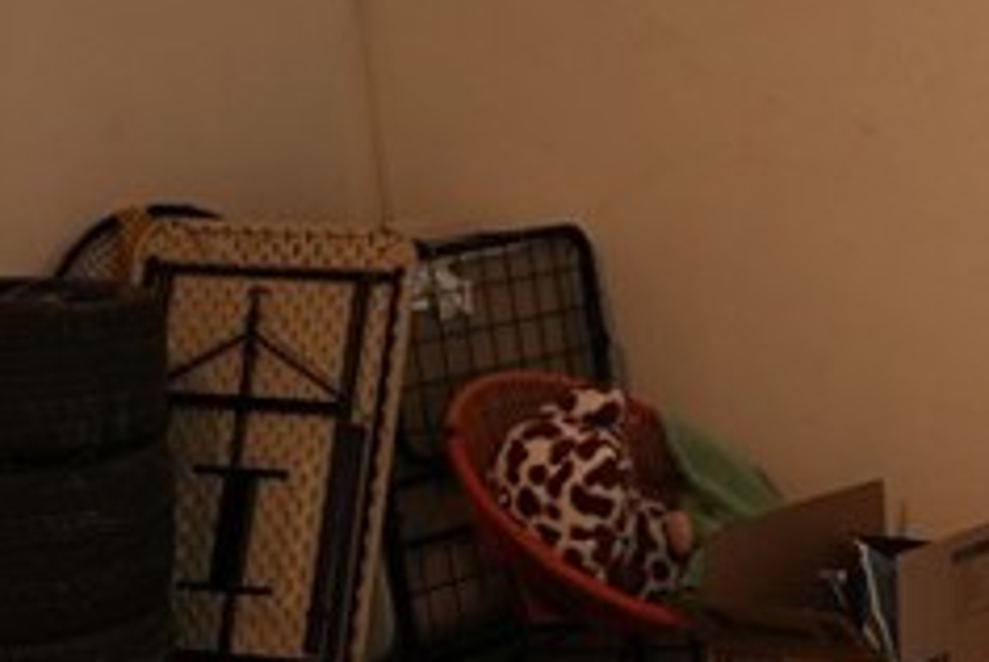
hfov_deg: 19.2
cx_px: 901
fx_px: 2861
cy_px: -203
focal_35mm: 104
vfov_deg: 12.8
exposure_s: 1/125
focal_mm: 24
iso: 1600
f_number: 2.8
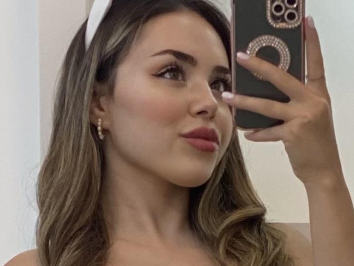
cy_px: 755
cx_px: 191
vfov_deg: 5.3
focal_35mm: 267
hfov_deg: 7.4
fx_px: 2730
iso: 80
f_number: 2
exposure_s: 1/100
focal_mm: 6
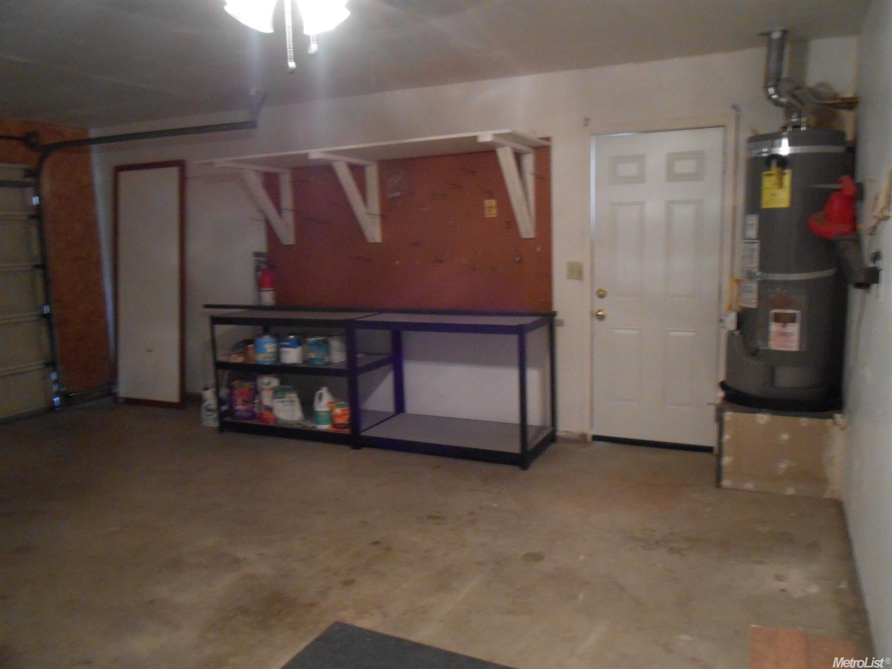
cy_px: 334
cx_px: 446
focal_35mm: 26
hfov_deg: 67.3
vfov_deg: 53.0
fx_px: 670
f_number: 3.5
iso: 400
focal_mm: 4.6
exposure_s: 1/4
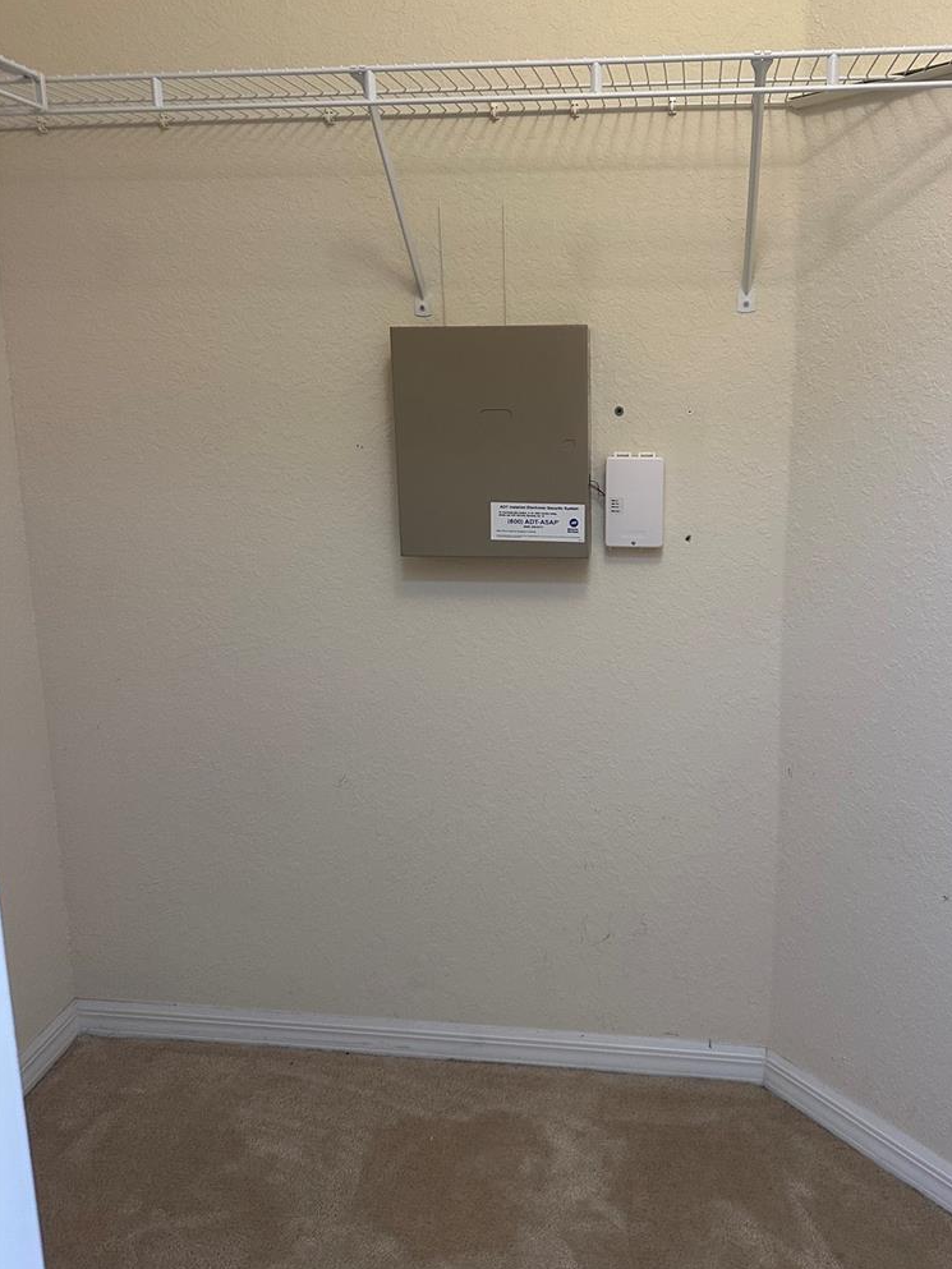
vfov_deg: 61.5
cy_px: 576
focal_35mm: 29
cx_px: 570
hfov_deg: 48.0
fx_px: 1063
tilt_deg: -11.9
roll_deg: -0.4
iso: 250
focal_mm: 6.86
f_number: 1.78
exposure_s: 1/60
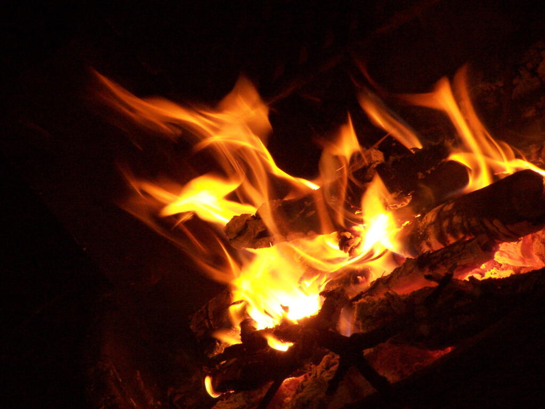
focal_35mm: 307
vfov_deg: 4.8
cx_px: 272
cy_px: 204
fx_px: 4833
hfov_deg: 6.5
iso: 400
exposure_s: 1/60
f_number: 3.6
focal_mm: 51
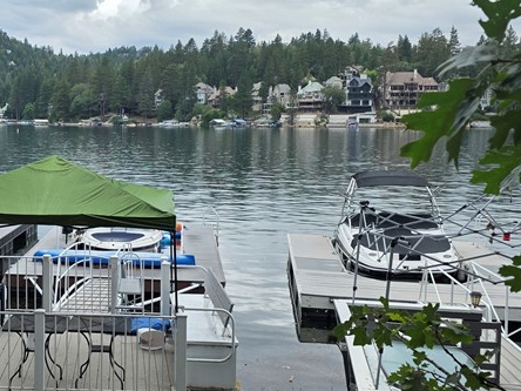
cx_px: 63
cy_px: 175
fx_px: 798
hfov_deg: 34.4
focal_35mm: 53
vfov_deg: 27.5
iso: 80
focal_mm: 6.3
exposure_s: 1/3084
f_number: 1.7
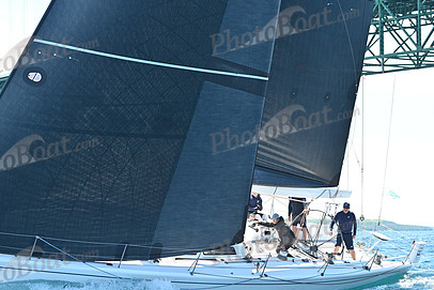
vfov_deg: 13.7
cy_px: 197
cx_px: 155
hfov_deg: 20.4
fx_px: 1206
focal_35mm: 100
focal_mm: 70
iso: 320
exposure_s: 1/1000
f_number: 4
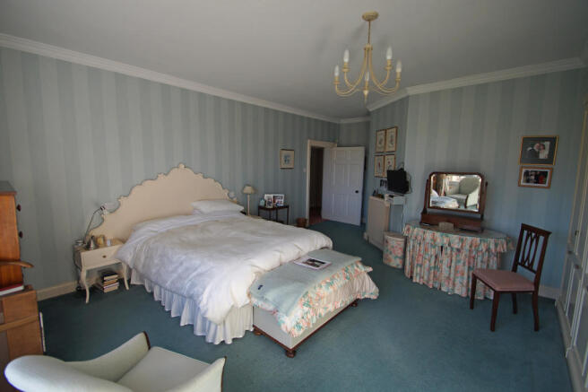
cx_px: 294
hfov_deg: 100.4
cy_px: 196
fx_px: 245
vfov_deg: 77.3
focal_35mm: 15
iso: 250
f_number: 4
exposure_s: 1/160
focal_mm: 10
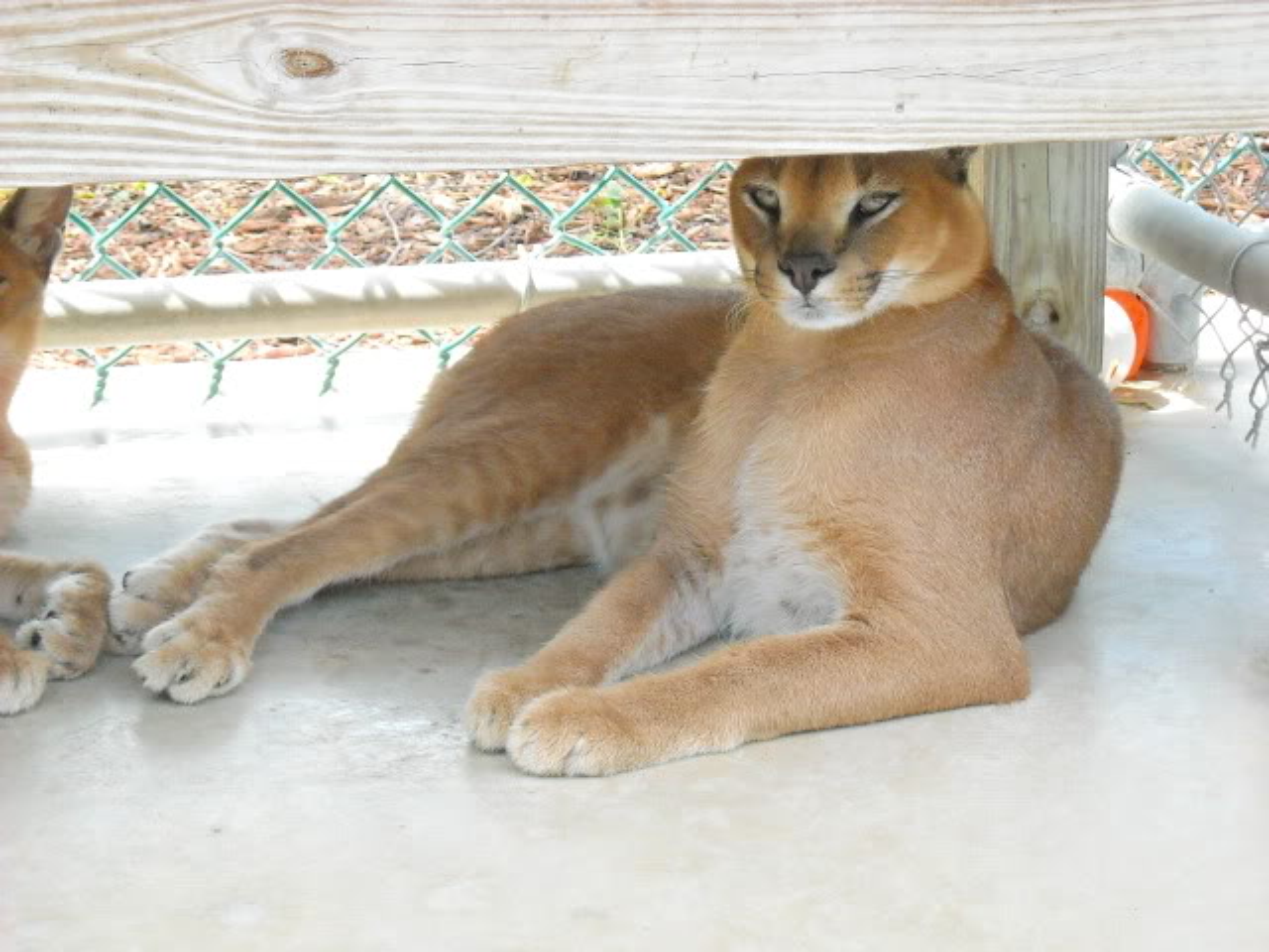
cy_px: 476
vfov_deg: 14.1
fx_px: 3849
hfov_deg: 18.7
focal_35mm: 105
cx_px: 634
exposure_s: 1/250
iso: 351
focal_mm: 17.1
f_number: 4.7
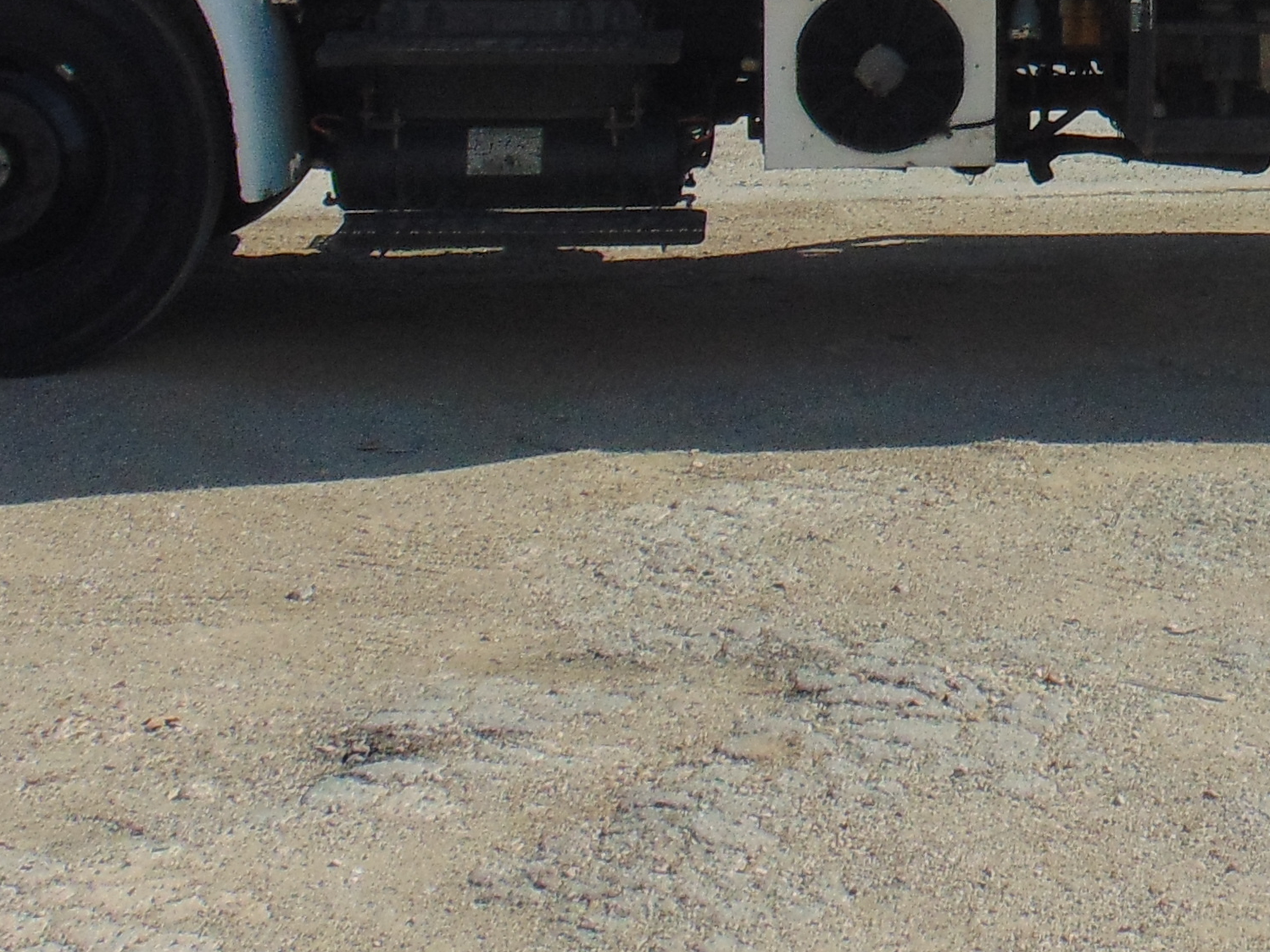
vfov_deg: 16.4
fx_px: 3155
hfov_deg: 22.1
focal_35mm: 86
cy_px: -210
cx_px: 1189
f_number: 7.7
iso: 80
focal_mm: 4.5
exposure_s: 1/320
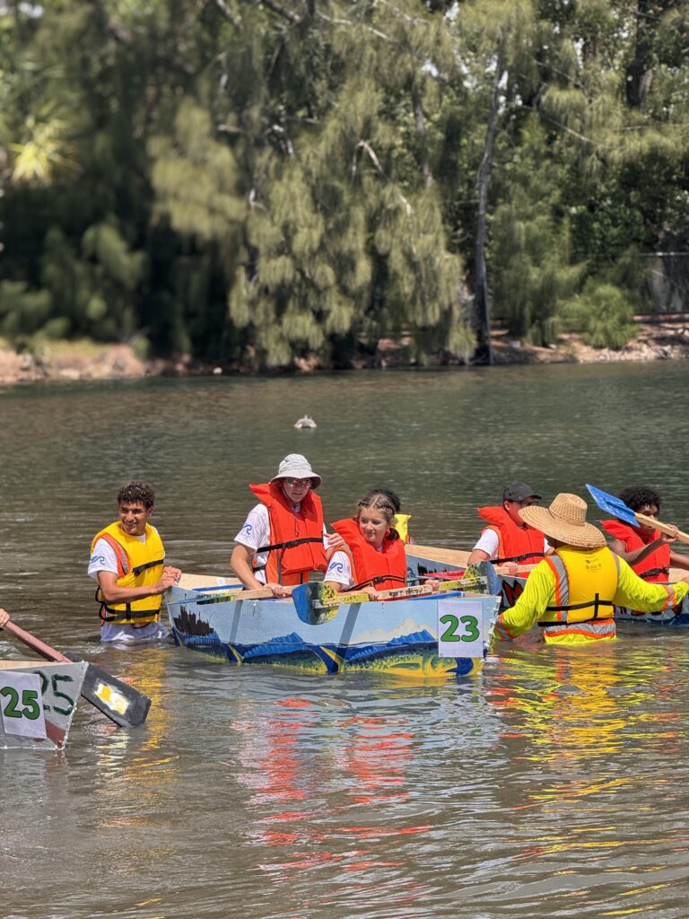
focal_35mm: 120
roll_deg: +0.9
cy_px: 460
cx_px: 344
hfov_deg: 12.3
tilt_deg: -2.6
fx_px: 3185
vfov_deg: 16.4
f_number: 2.8
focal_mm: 15.66
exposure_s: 1/1248
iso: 50
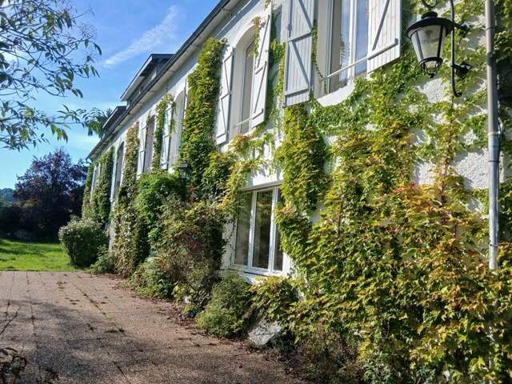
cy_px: 192
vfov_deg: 53.1
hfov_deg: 67.3
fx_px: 385
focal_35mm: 26
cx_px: 256
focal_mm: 3.98
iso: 20
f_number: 1.8
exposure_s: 1/399
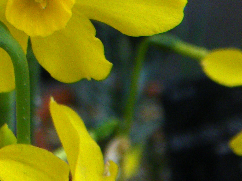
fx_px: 937
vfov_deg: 10.3
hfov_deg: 13.1
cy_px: -162
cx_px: -210
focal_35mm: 134
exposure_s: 1/250
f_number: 3.8
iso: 200
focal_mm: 6.1
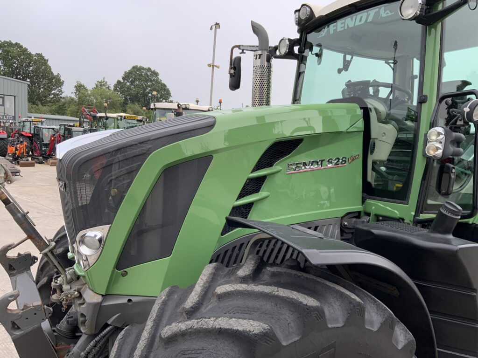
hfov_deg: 61.7
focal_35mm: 29
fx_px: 400
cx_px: 239
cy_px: 179
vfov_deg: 48.2
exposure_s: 1/122
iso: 16
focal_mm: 3
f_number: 1.8
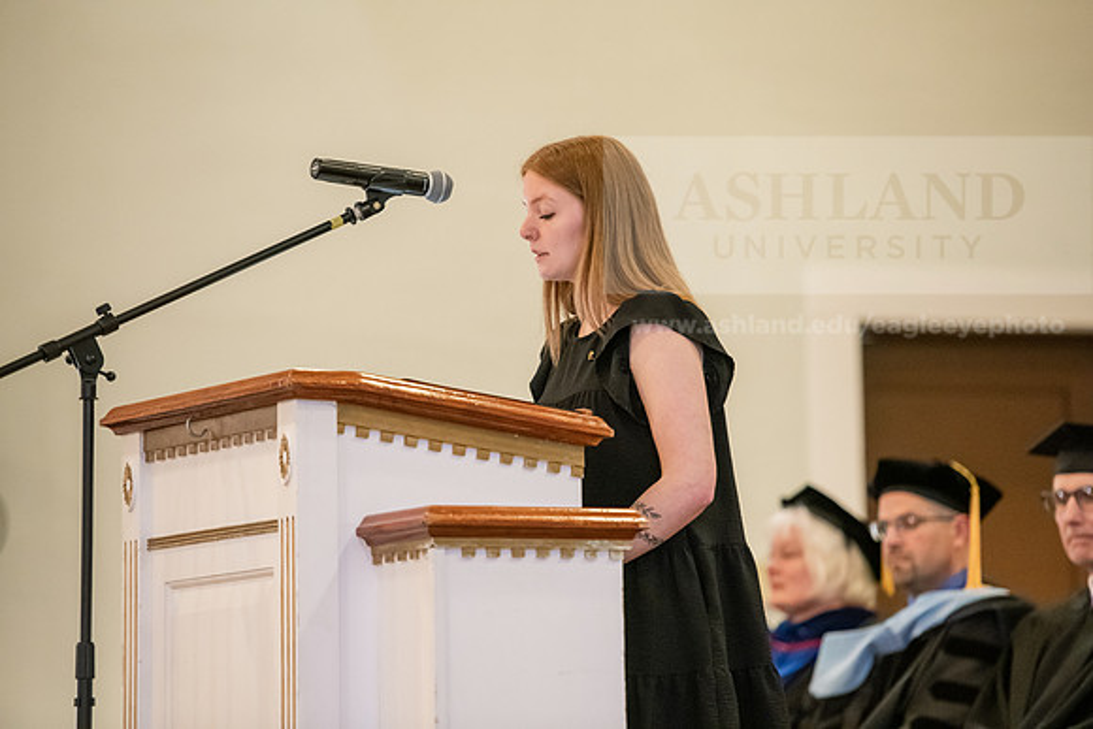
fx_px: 5314
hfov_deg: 11.7
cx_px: 546
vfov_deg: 7.9
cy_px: 364
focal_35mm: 175
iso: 4000
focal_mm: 175
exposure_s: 1/200
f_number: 3.2
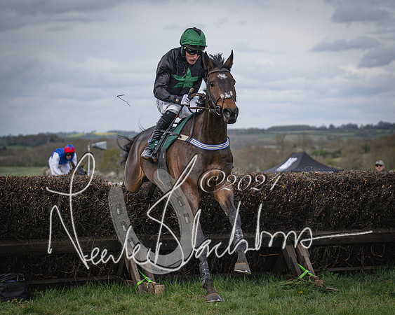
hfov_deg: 16.3
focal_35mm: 118
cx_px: 219
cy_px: 158
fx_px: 1383
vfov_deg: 13.0
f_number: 2.8
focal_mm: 70
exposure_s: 1/2000
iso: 200
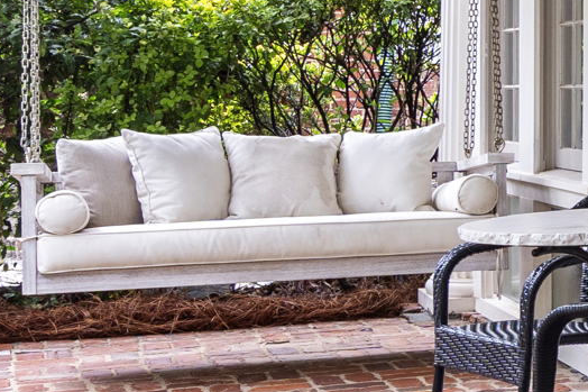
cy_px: 129
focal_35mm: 105
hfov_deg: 15.3
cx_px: 1209
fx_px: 1714
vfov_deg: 13.0
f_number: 8
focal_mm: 22
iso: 400
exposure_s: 1/80
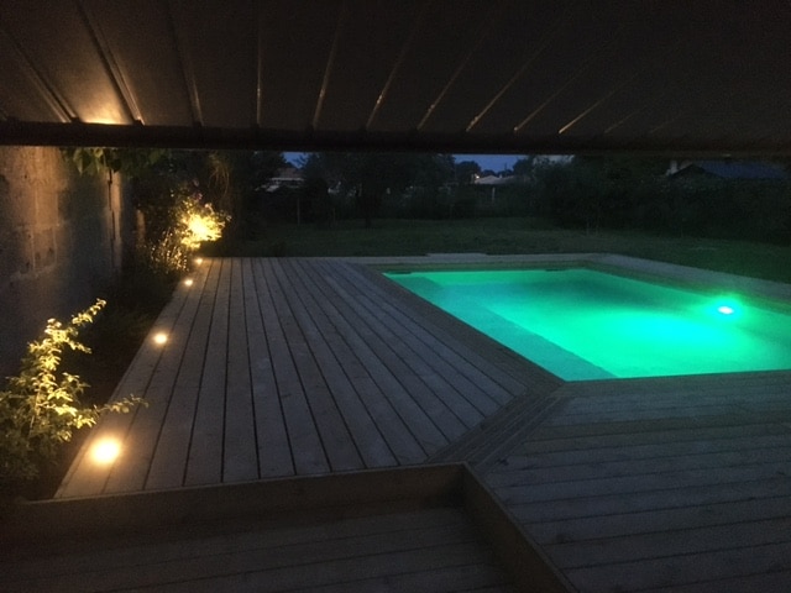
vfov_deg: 48.2
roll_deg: -0.1
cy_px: 296
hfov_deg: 61.7
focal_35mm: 29
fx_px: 663
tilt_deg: -8.9
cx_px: 396
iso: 1000
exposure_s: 1/17
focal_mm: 4.15
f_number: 2.2
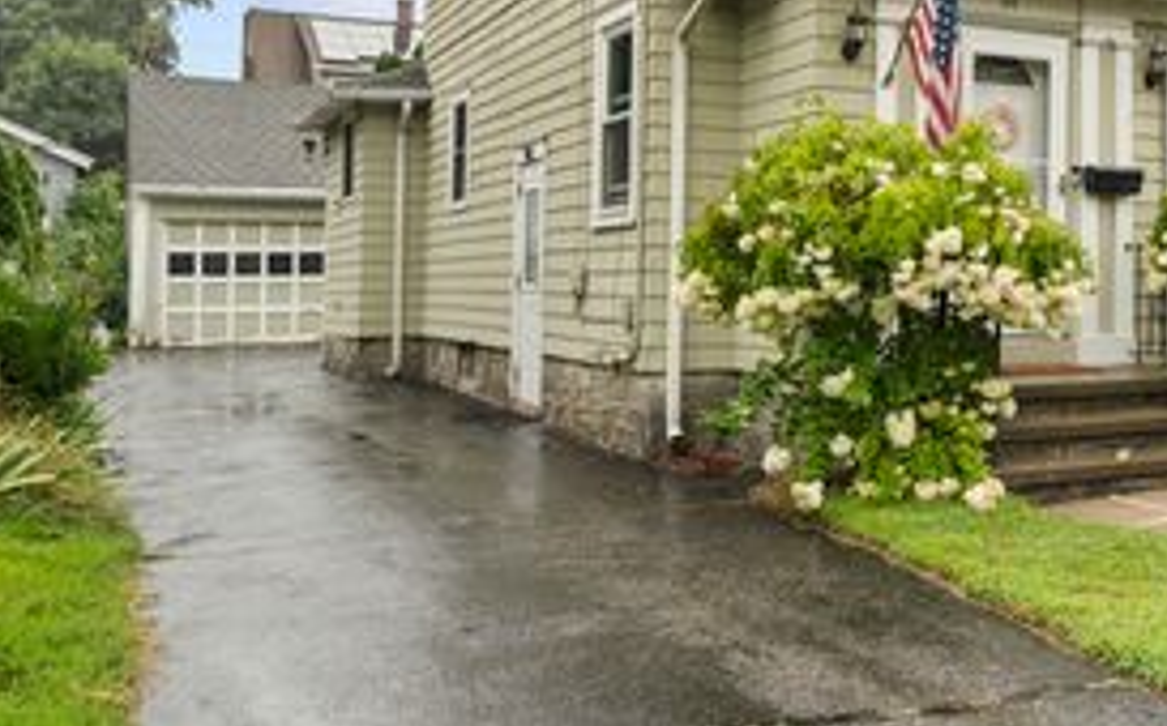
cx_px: 1056
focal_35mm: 43
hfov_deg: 42.3
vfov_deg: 28.2
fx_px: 1366
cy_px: 17
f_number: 9
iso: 200
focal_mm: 23
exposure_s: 1/15
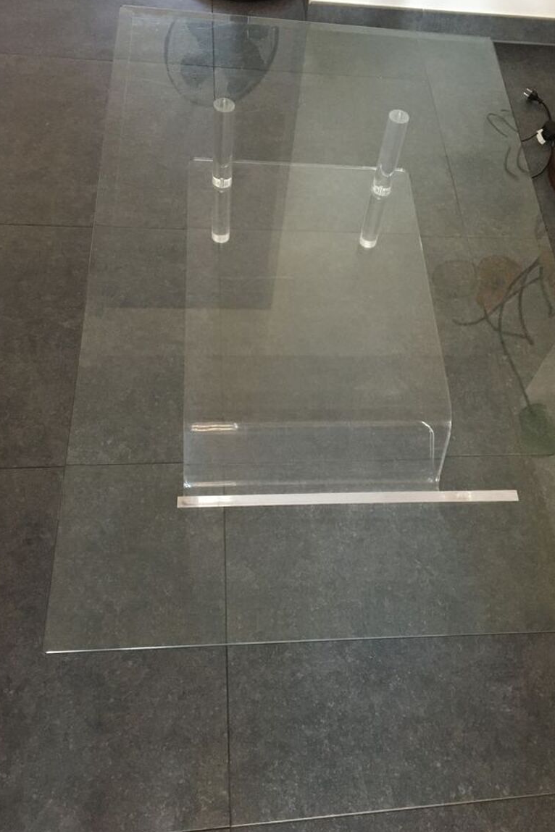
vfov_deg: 54.3
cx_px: 343
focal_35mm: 35
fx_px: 809
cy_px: 362
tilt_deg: -54.0
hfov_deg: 37.6
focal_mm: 4.15
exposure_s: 1/33
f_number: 2.2
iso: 250
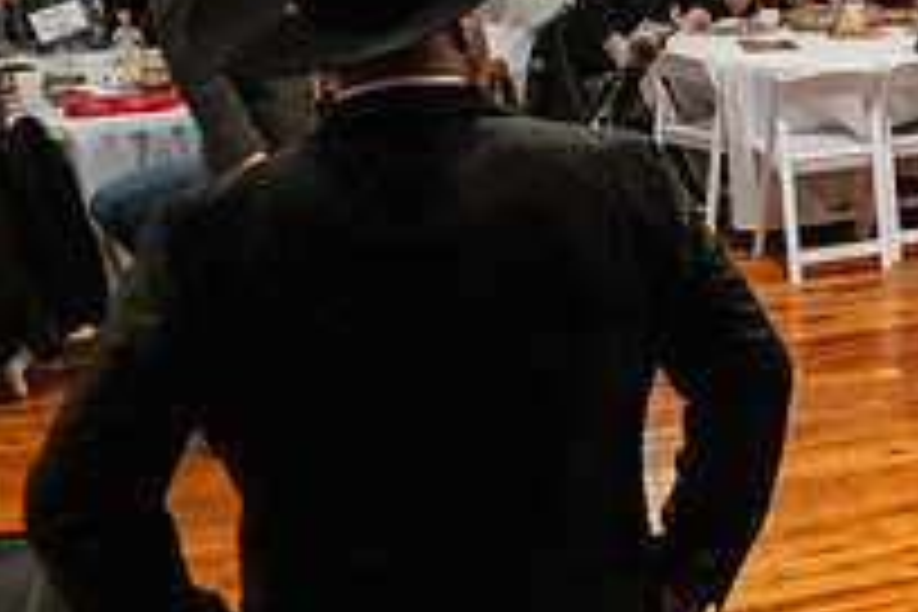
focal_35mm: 71
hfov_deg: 24.8
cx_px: 1188
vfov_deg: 18.9
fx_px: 1810
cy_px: 88
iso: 6400
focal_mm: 25
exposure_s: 1/40
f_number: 6.3
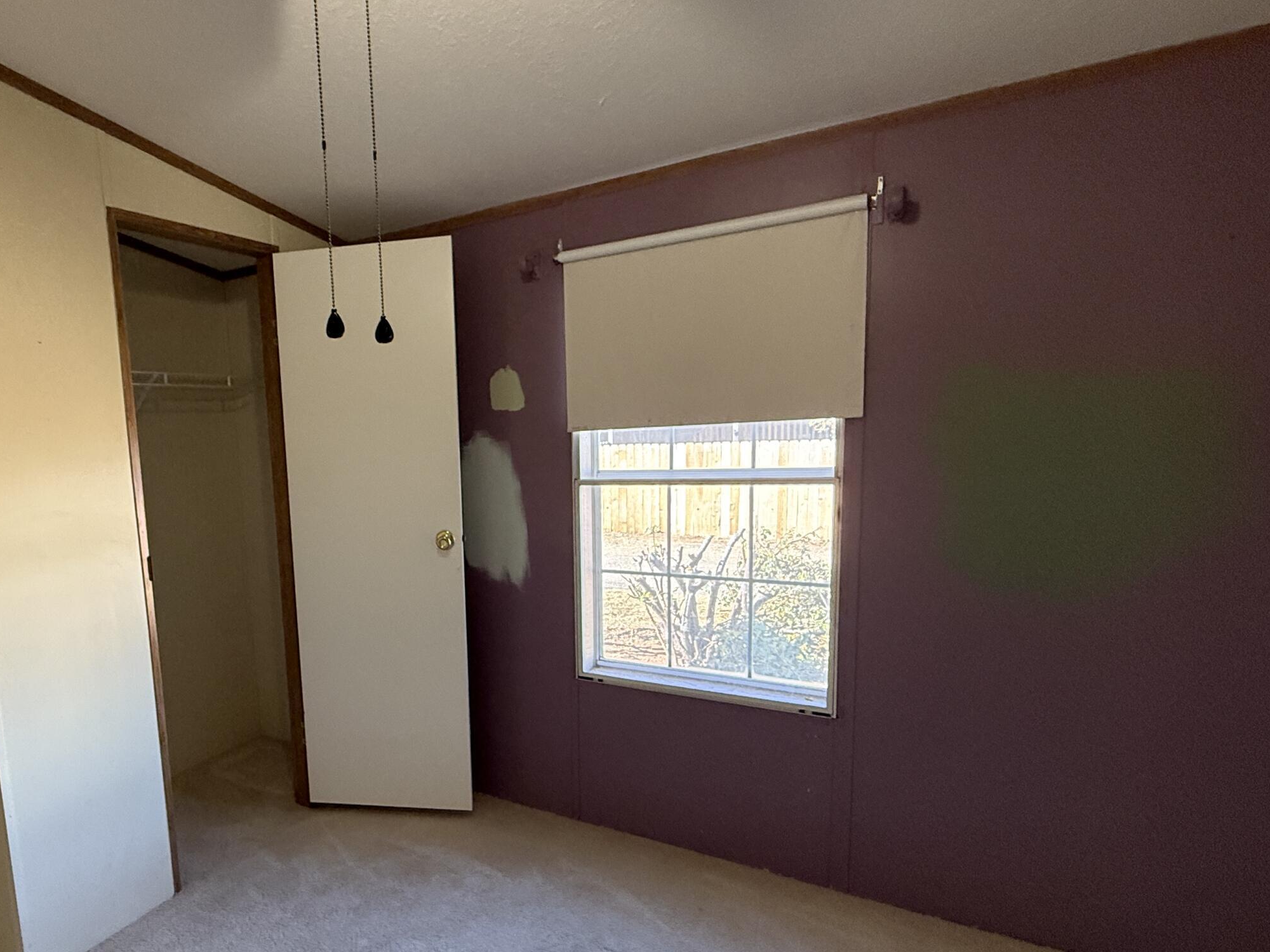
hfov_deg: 75.8
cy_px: 539
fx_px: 770
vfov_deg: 63.2
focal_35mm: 21
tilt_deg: -5.8
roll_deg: +3.4
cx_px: 397
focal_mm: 2.22
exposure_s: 1/60
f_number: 2.2
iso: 320
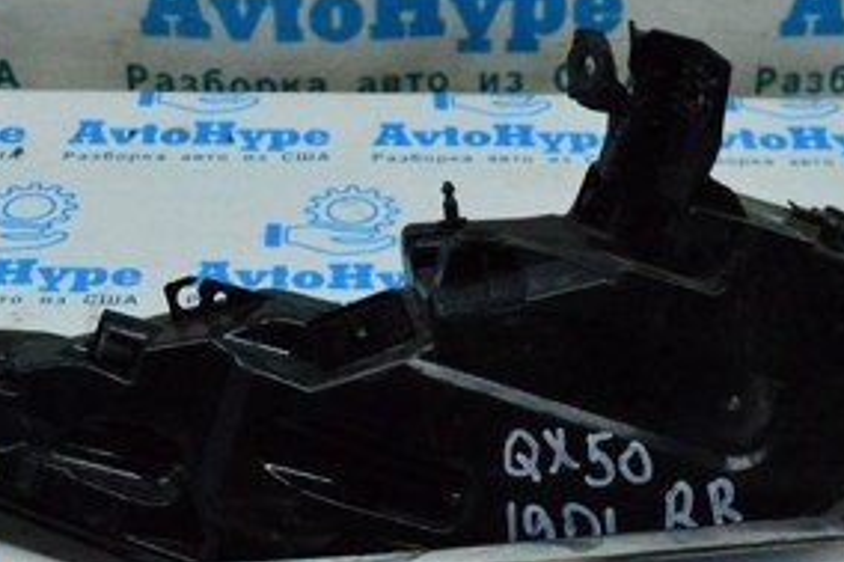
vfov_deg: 16.8
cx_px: 440
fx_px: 1898
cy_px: 403
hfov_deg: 25.1
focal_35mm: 81
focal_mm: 24
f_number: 6.3
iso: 6400
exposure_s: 1/800
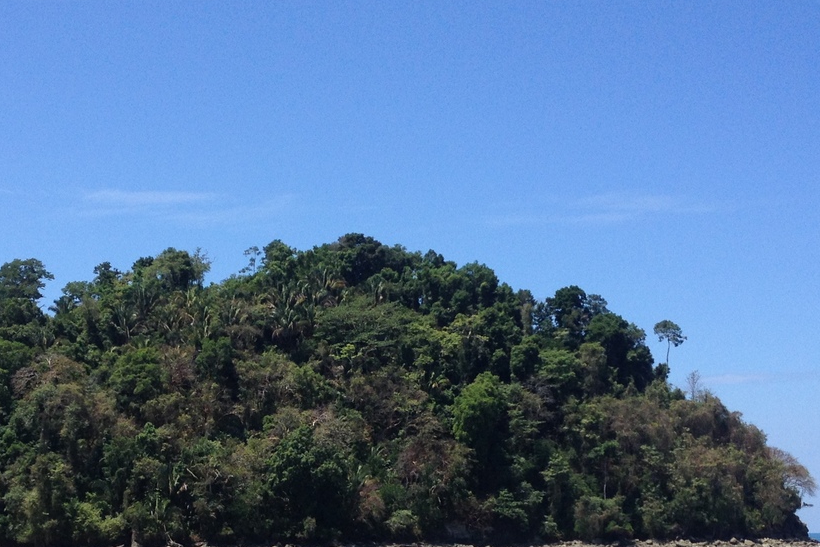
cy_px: 527
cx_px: 332
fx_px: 1617
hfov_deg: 28.4
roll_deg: +1.1
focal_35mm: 71
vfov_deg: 18.8
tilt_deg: -3.6
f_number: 2.4
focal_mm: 4.28
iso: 50
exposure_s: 1/1842
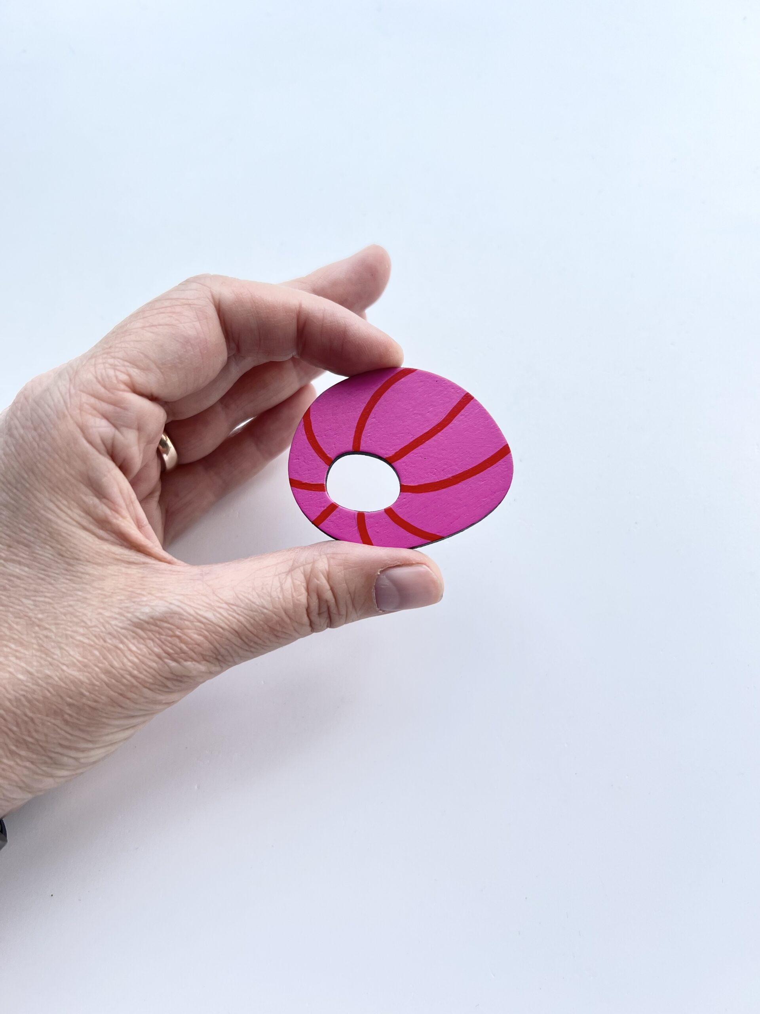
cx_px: 380
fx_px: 761
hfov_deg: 53.1
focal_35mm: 26
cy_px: 507
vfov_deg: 67.3
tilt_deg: -71.7
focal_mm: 5.7
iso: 50
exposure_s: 1/333
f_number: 1.5
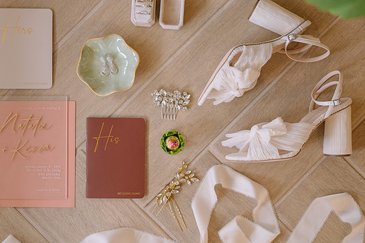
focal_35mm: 61
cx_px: 168
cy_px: 109
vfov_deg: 22.2
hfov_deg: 32.9
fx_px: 618
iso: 1600
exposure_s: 1/250
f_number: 2.8
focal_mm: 50
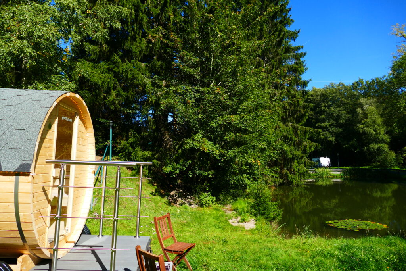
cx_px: 203
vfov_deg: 51.3
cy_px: 136
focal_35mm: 25
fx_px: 282
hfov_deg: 71.5
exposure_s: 1/1600
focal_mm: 9.12
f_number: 2.8
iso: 125
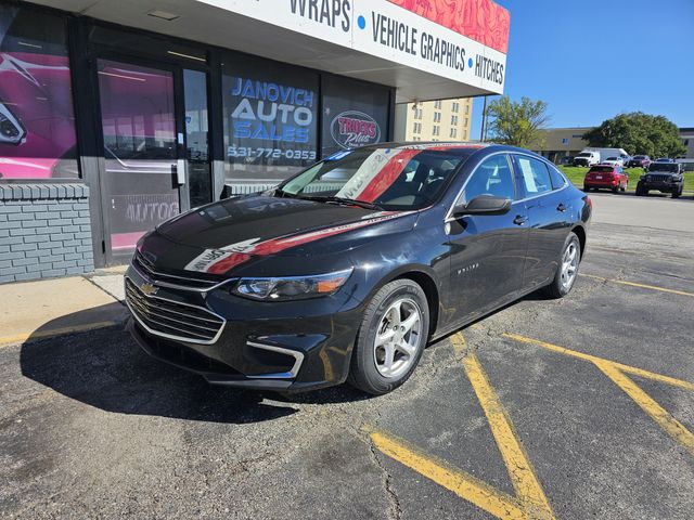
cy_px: 260
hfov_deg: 73.9
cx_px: 347
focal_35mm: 23
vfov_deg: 58.9
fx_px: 461
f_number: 1.7
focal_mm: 6.3
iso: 10
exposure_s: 1/809
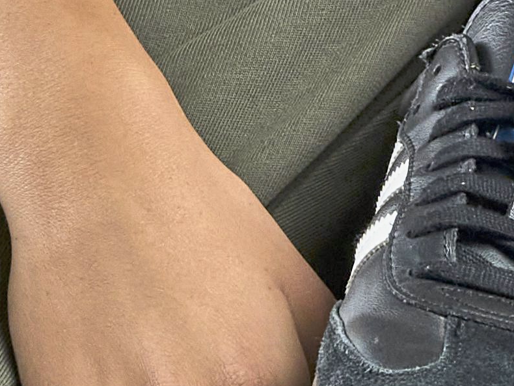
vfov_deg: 2.5
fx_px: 8392
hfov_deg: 3.5
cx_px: 602
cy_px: -1548
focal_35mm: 565
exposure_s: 1/160
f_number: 9
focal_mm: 50
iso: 320
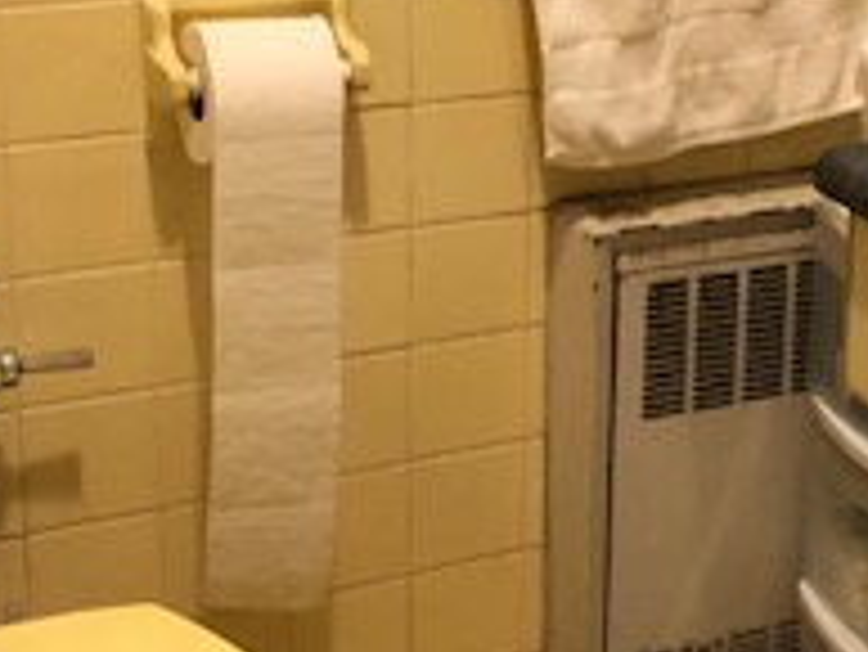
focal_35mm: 93
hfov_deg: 20.4
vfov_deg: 15.9
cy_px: 193
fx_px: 2333
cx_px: 872
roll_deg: -2.8
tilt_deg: -17.2
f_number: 1.8
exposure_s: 1/15
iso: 80
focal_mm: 3.99
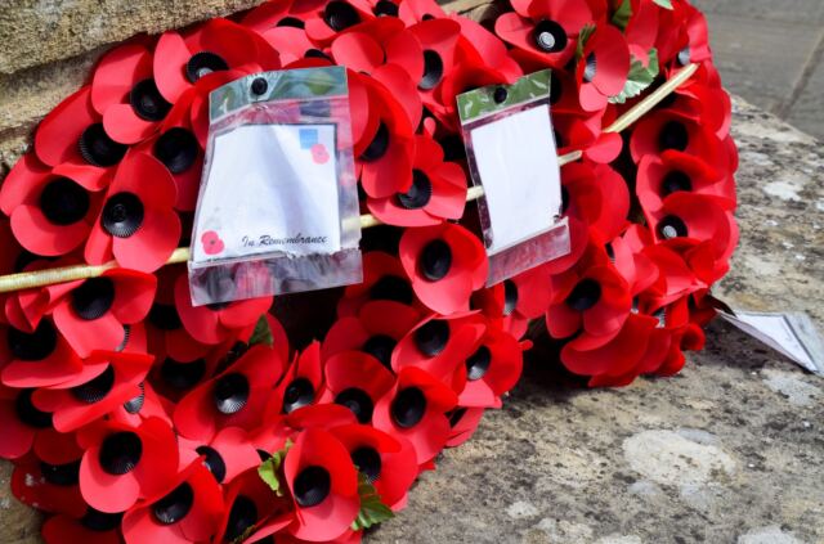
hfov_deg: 21.0
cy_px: 272
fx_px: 2226
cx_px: 412
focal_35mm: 98
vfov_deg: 14.0
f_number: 16
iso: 200
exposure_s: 1/100
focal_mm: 65
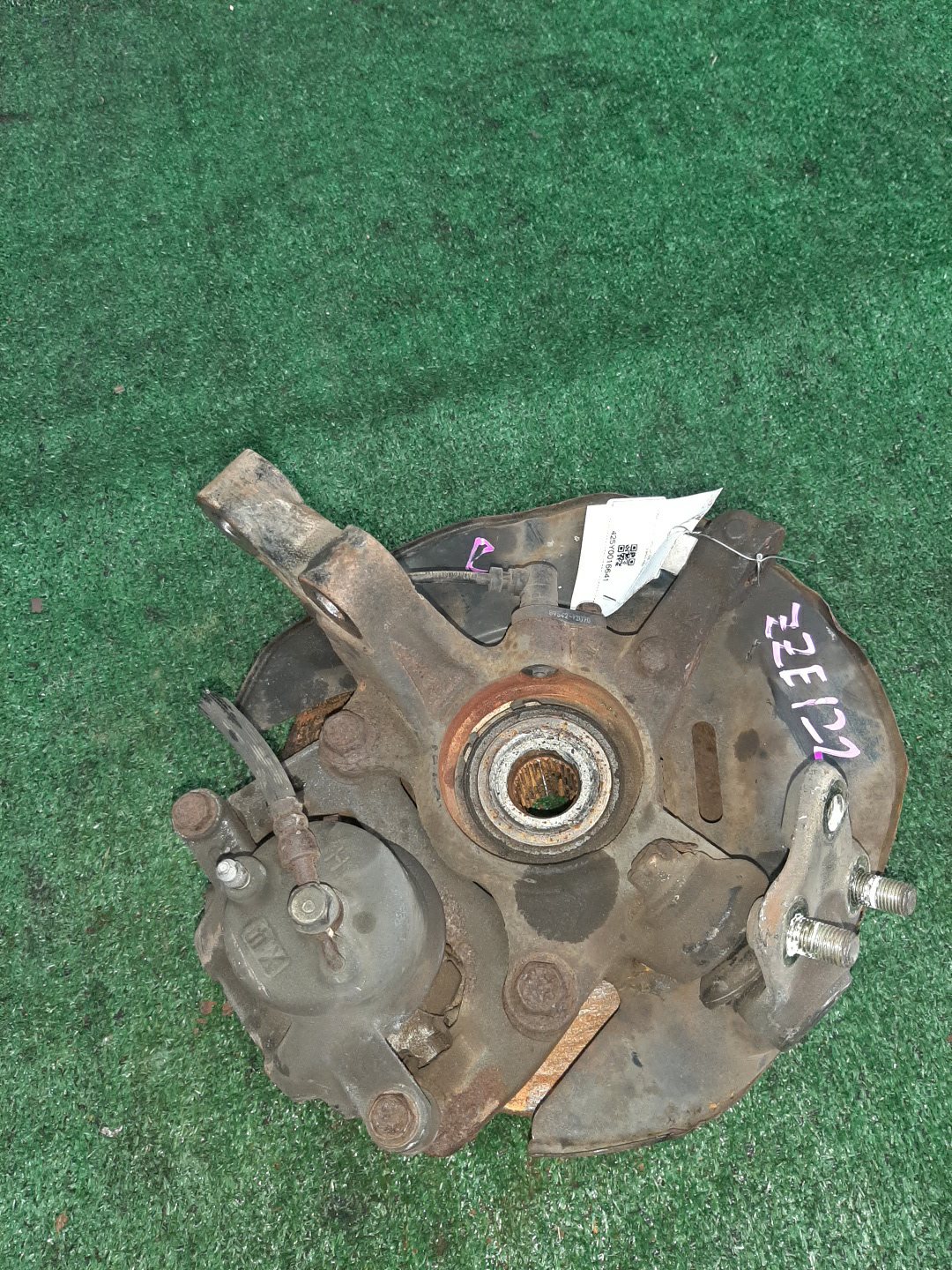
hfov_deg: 53.1
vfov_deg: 67.3
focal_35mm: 26
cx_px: 476
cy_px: 635
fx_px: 953
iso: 222
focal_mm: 3.93
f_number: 1.7
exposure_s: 1/50
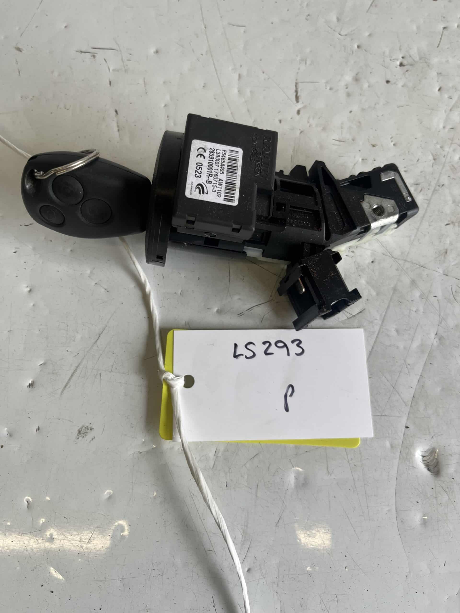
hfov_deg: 53.1
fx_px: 461
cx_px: 230
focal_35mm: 26
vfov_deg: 67.3
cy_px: 306
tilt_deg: -74.4
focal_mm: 5.1
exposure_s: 1/159
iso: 40
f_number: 1.6
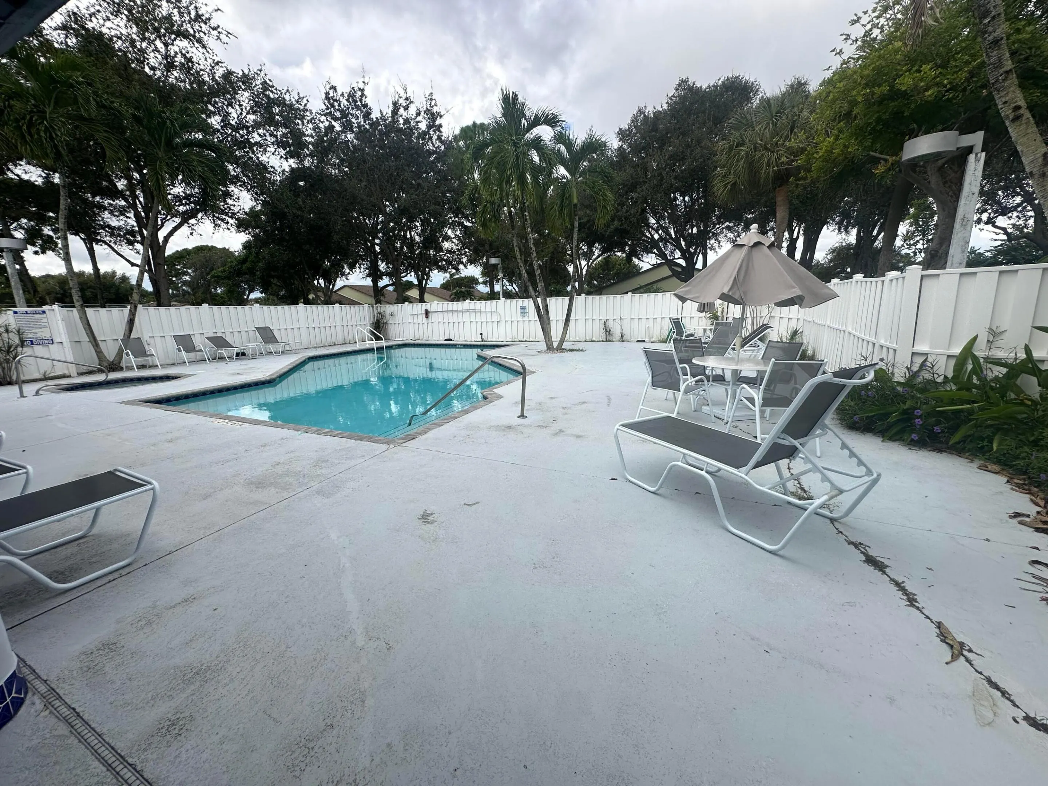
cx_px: 524
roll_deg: +1.6
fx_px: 424
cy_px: 393
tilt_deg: -11.4
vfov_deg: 85.7
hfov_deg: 102.1
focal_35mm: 14
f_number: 2.2
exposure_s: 1/1553
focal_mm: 2.22
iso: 40
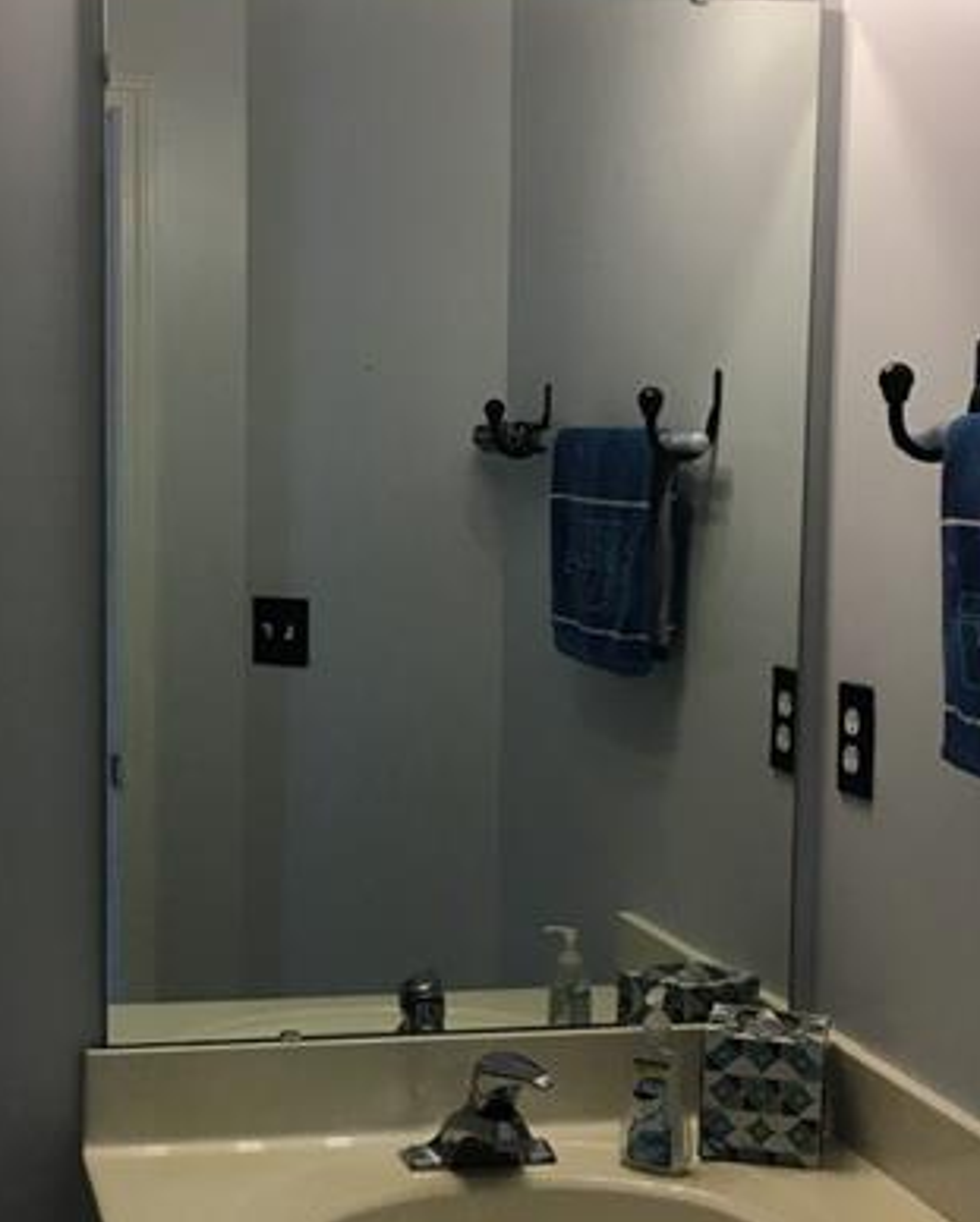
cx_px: 230
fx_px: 2028
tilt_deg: -5.5
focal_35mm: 56
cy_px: 677
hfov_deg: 26.8
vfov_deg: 33.5
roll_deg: -0.8
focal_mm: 4.15
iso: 25
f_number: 2.2
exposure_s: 1/30
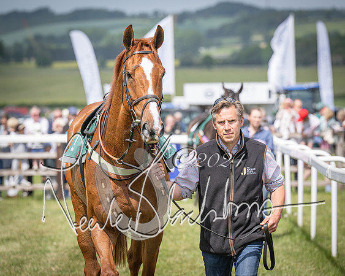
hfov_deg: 9.3
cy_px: 138
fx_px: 2127
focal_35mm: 208
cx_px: 172
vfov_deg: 7.4
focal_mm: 185
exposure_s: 1/2500
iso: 400
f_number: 5
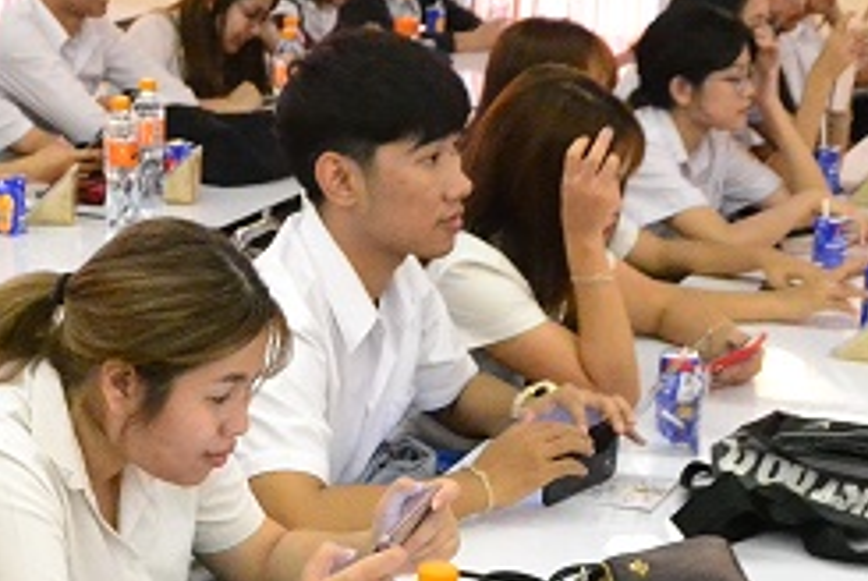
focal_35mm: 88
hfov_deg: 22.8
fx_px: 2124
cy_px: 572
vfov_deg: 15.3
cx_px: 195
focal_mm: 18
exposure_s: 1/60
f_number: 4
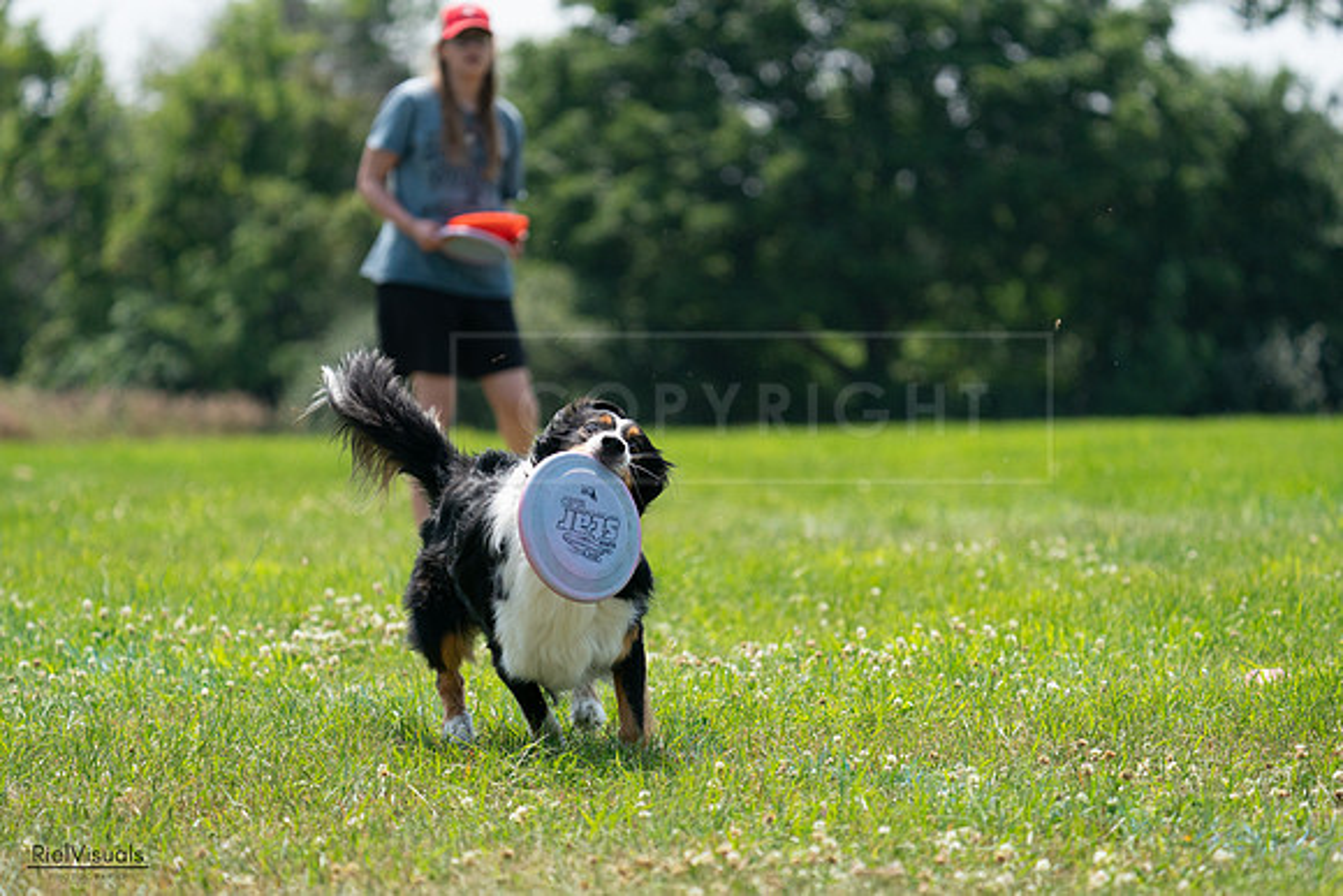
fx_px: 9084
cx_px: 672
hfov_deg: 8.5
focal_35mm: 243
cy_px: 448
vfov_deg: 5.6
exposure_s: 1/4000
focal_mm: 243
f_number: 5.6
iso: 1250
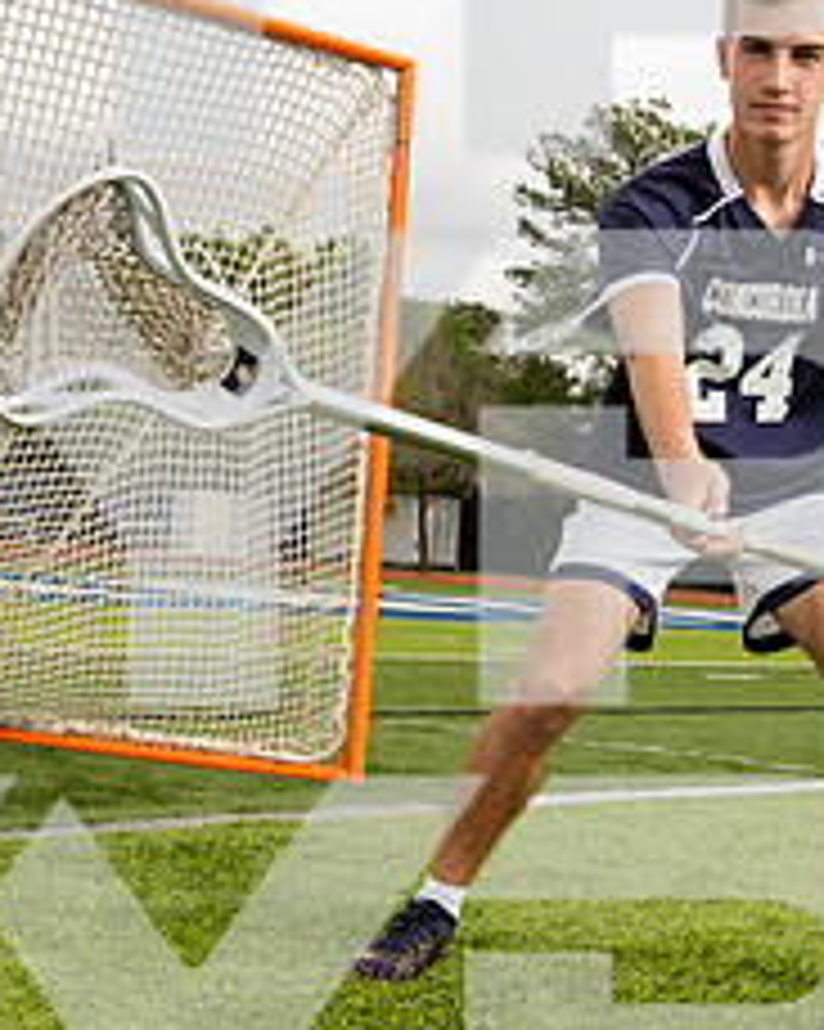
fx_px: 1739
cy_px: 470
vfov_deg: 33.0
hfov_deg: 26.7
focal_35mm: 57
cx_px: 392
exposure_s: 1/250
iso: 250
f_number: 7.1
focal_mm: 24
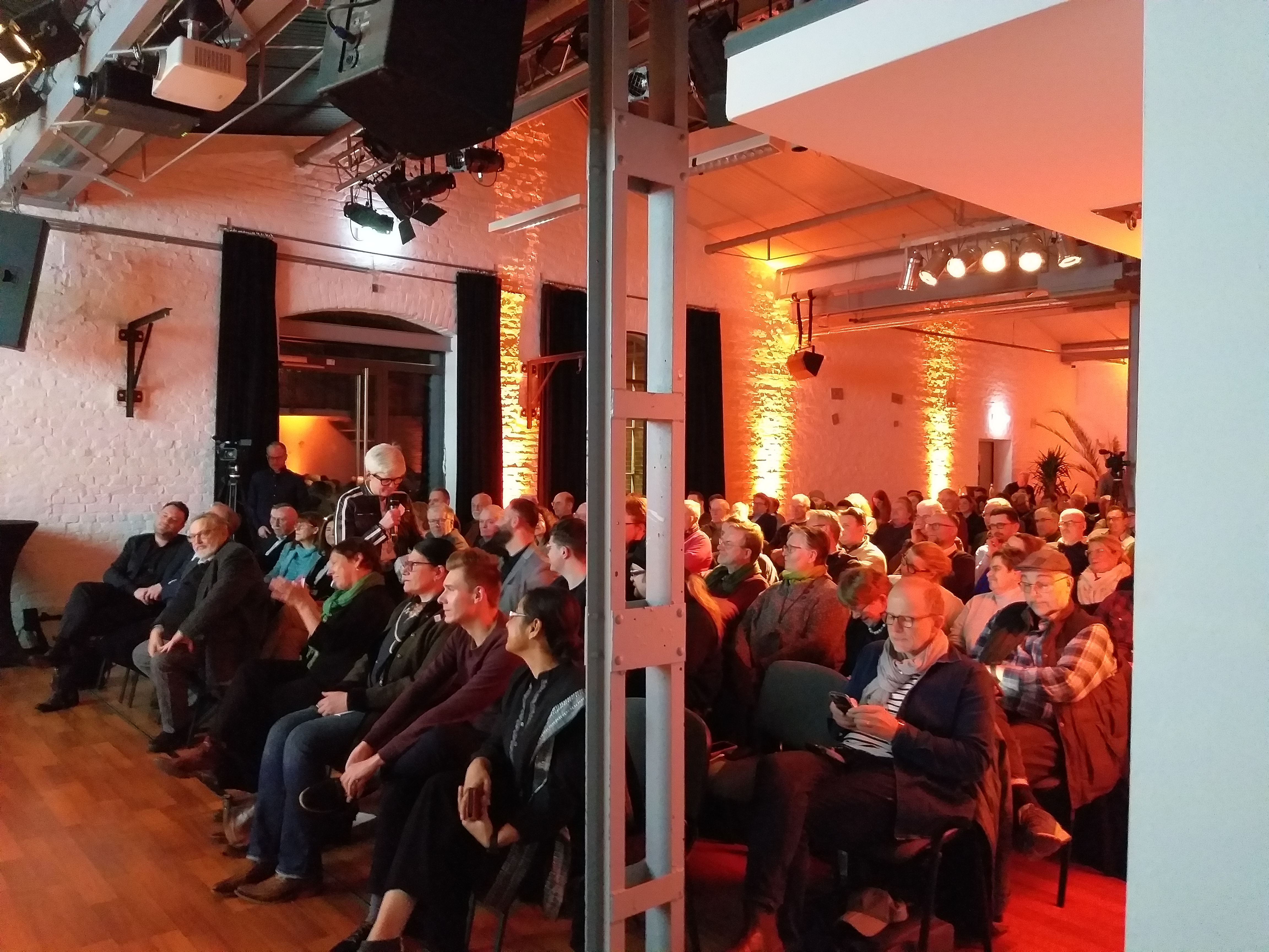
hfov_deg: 67.3
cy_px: 476
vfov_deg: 53.1
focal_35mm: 26
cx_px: 634
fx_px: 953
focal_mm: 3.93
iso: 800
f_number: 1.7
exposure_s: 1/17
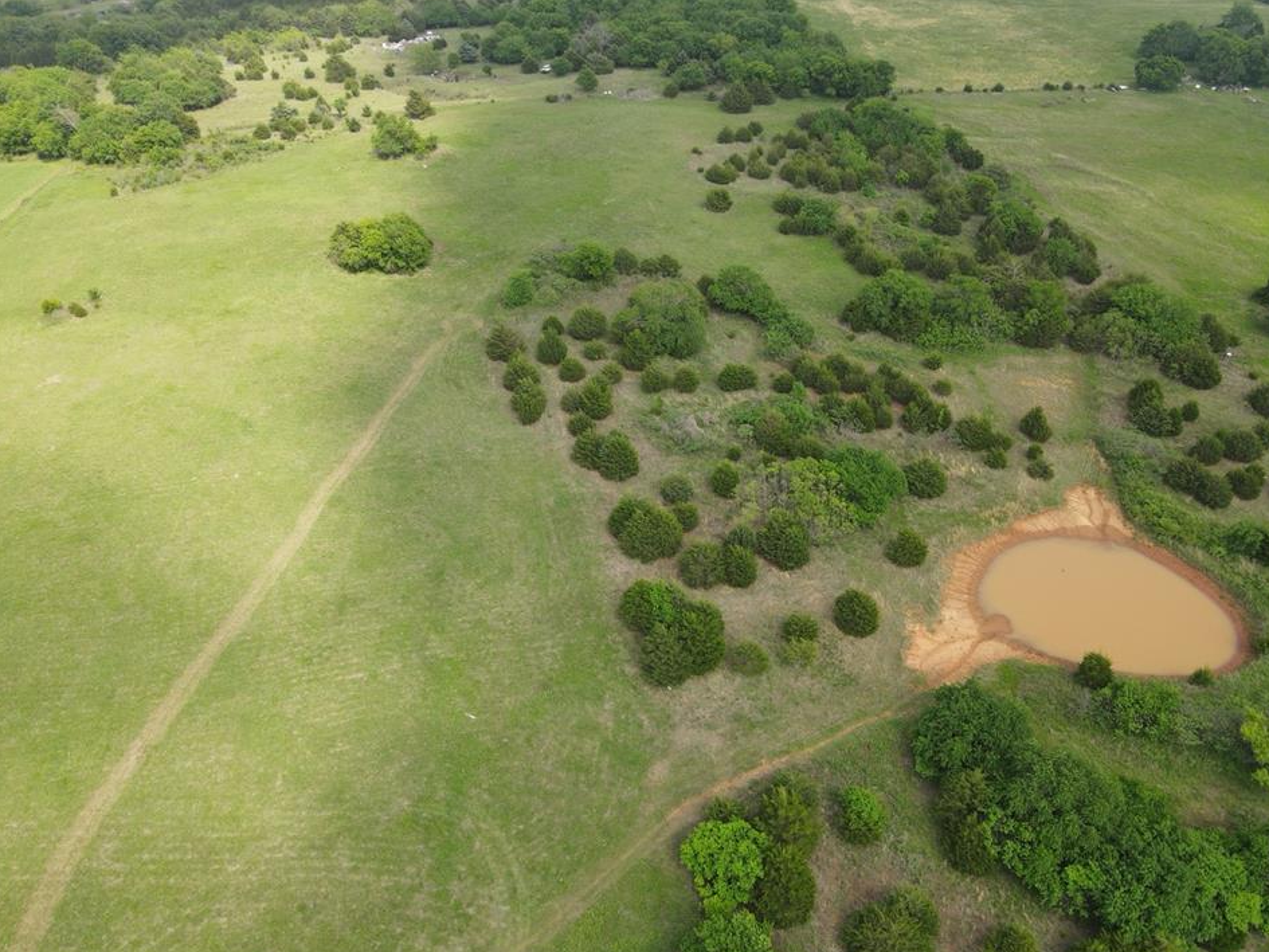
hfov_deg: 67.3
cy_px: 450
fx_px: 953
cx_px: 639
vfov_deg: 53.0
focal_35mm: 26
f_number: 2.8
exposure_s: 1/240
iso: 100
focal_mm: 4.5
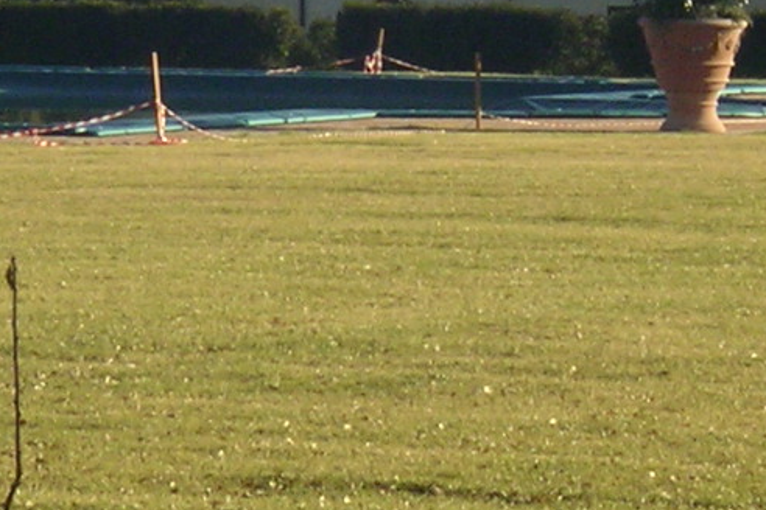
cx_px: 347
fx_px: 7489
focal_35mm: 352
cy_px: -339
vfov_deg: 3.9
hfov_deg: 5.9
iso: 93
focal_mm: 16
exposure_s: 1/135
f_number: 3.9
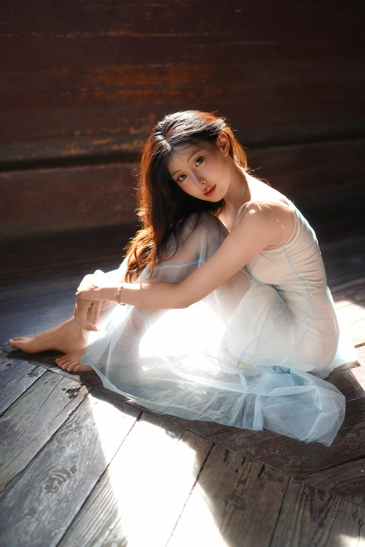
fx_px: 760
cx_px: 182
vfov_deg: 39.6
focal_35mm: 50
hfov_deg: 27.0
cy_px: 274
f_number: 2
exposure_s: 1/1600
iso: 400
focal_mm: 50
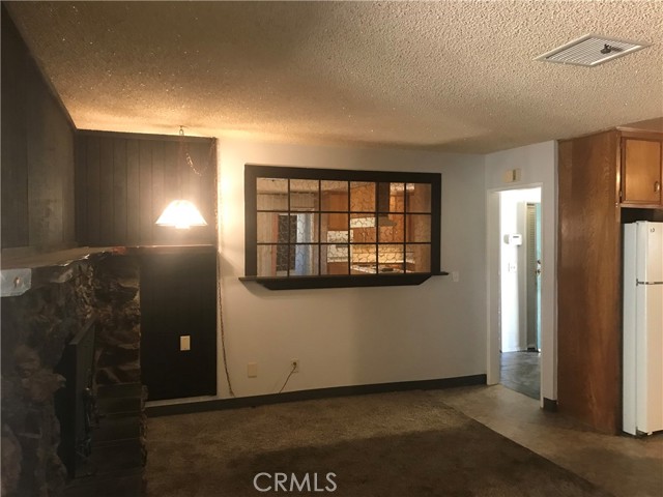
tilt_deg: -1.2
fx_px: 536
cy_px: 248
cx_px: 332
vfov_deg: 49.7
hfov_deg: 63.4
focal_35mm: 28
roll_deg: -1.8
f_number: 1.8
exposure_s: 1/15
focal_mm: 3.99
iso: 64
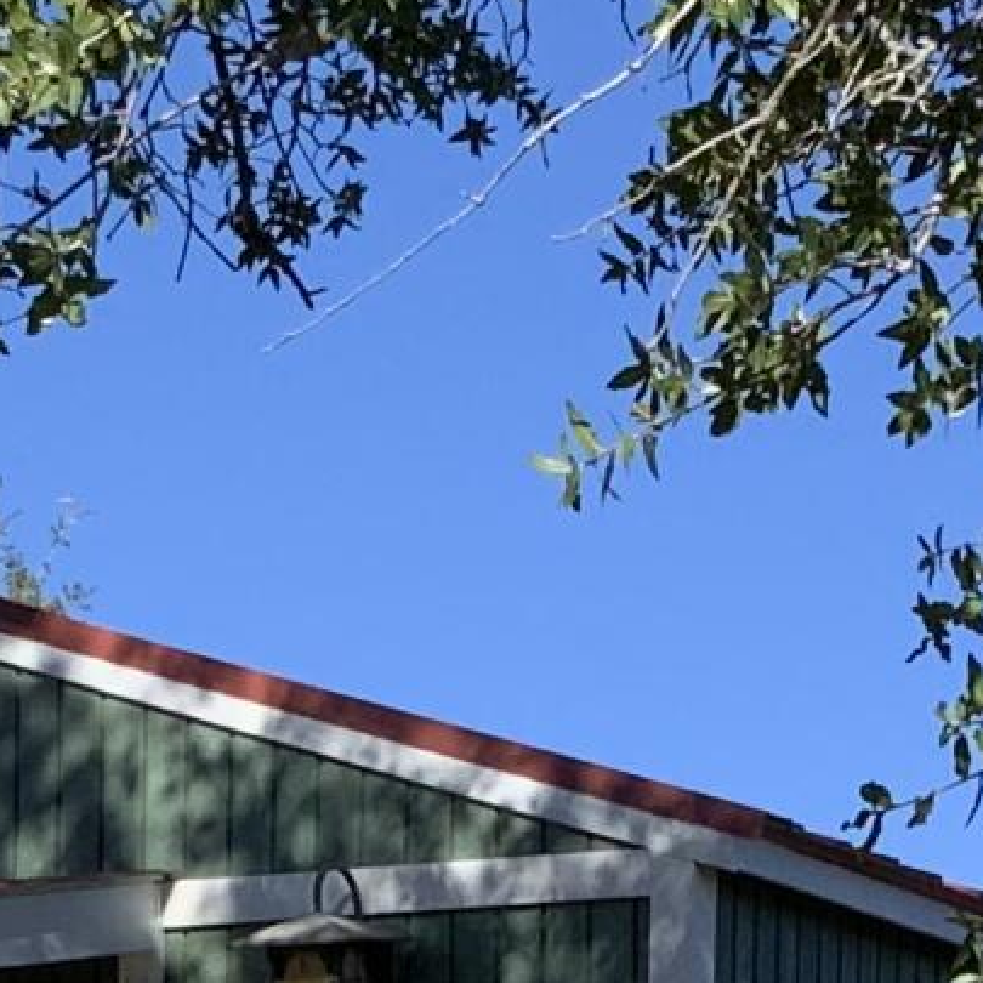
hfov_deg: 9.2
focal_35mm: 190
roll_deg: +0.3
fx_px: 6104
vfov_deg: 8.7
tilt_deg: -1.6
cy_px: 1898
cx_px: 566
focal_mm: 3
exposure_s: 1/1786
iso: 16
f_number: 1.8
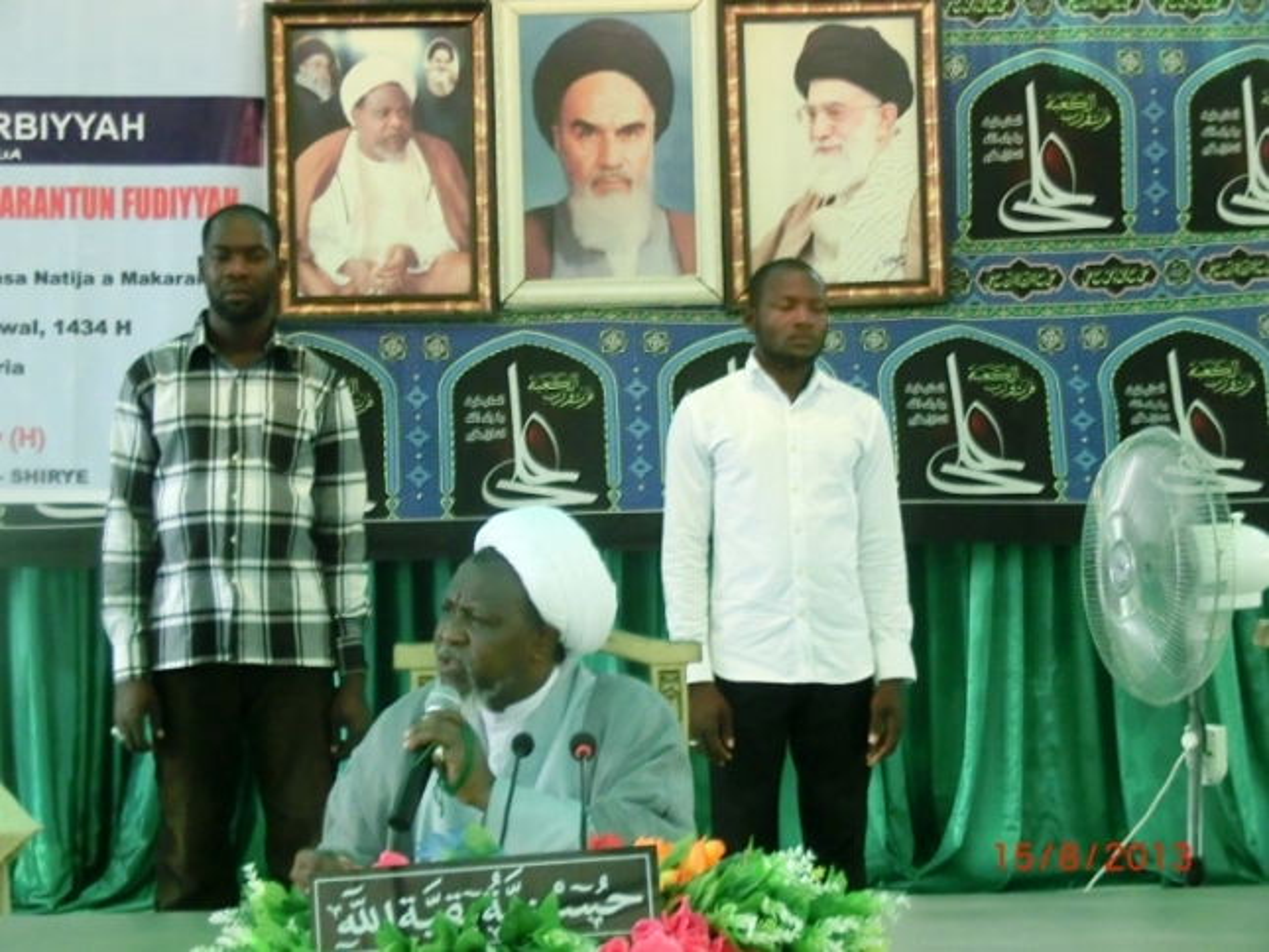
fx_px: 3227
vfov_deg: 16.8
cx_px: 634
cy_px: 476
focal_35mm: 88
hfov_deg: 22.2
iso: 640
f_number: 5.1
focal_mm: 15.51
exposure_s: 1/60
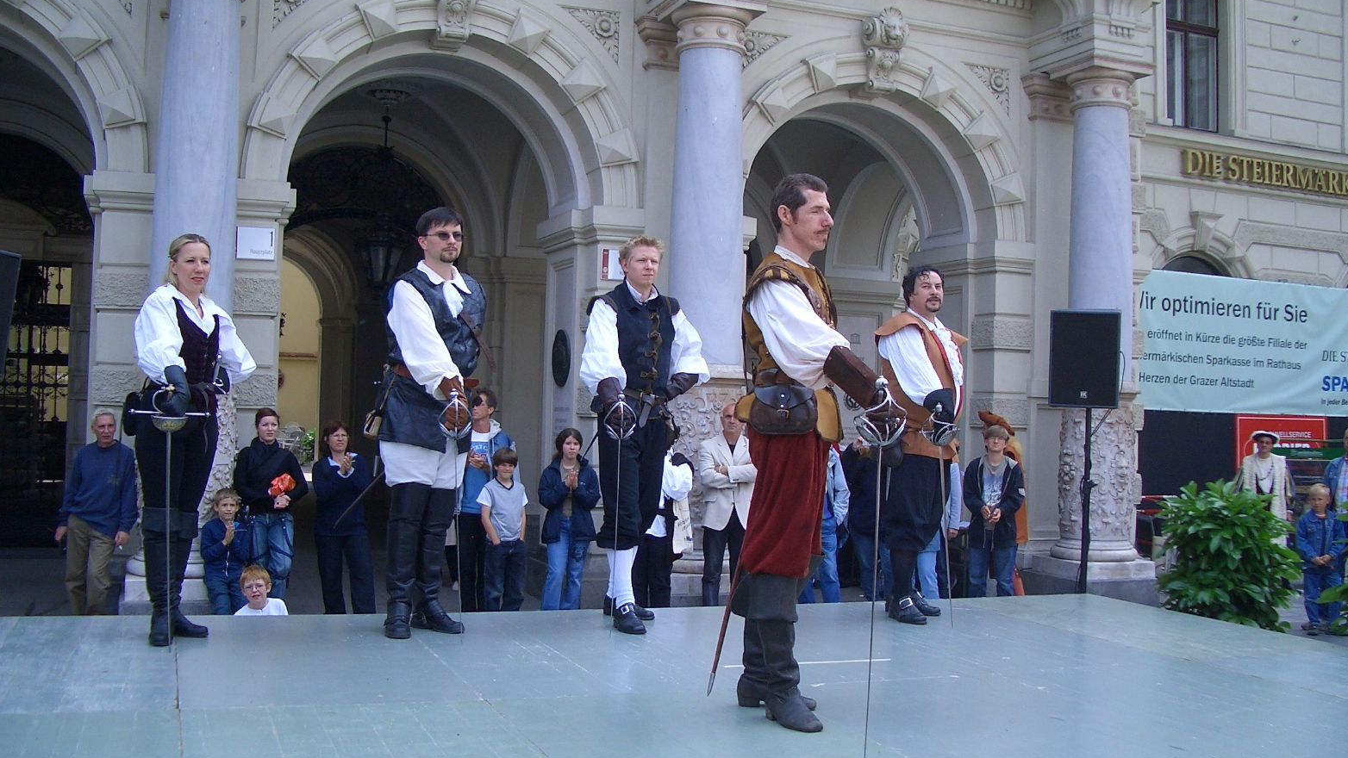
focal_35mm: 39
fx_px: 1394
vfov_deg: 30.4
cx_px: 683
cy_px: 360
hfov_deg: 51.6
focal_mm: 5.8
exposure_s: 1/400
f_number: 2.6
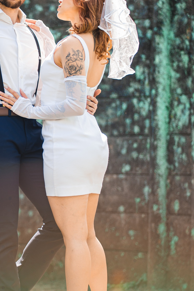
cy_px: 124
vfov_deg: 13.0
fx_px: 1277
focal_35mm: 158
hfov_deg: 8.7
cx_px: 38
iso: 160
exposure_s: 1/800
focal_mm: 85
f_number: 1.8
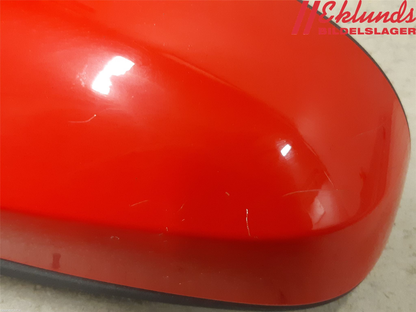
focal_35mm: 26
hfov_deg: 67.3
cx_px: 208
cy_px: 156
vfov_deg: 53.1
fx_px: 312
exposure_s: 1/33
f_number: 1.7
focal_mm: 3.93
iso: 250
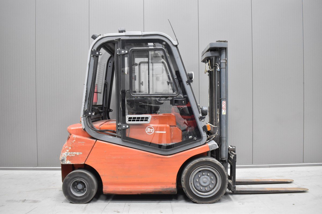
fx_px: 268
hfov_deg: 61.9
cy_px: 107
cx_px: 161
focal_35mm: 30
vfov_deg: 43.6
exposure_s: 1/30
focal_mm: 20
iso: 1600
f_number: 4.5
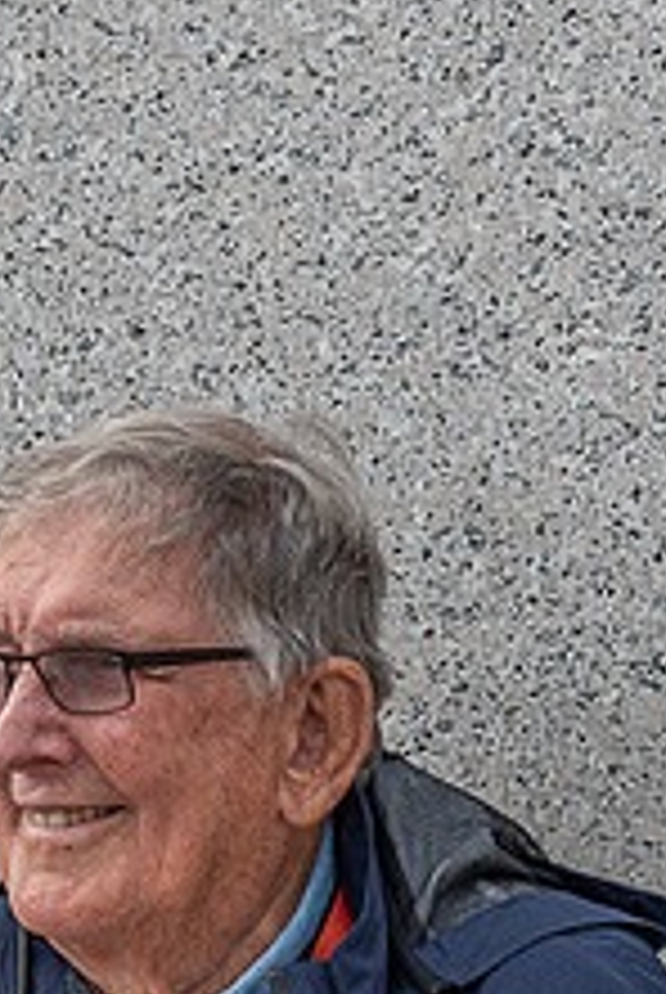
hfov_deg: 7.9
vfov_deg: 11.7
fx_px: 4813
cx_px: 161
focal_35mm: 174
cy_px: 811
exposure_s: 1/320
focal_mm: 46
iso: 500
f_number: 9
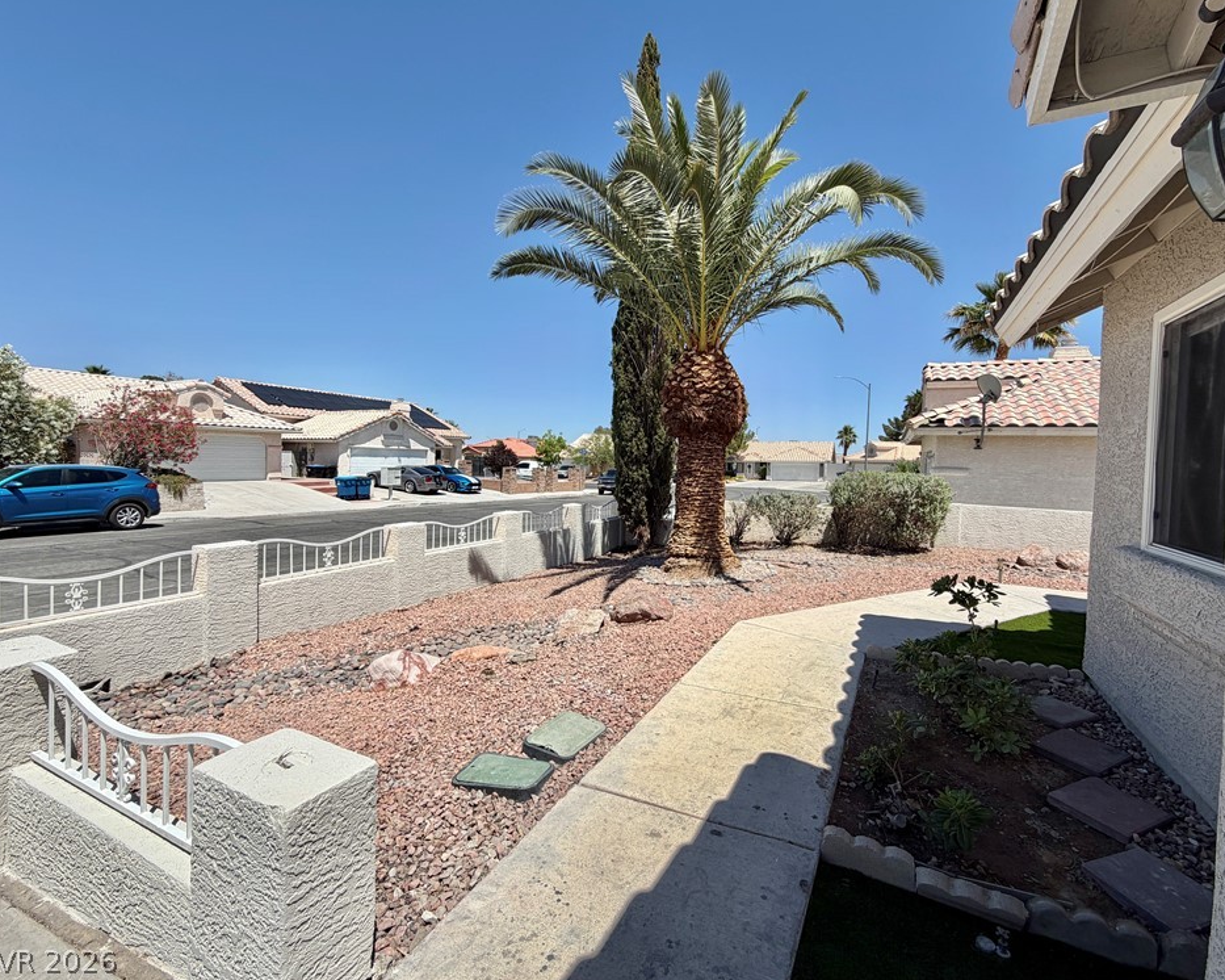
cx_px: 645
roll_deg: -1.4
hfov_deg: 96.7
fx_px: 544
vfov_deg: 84.0
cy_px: 478
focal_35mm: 15
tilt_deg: -2.0
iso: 20
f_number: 2.2
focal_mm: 2.22
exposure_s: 1/1339
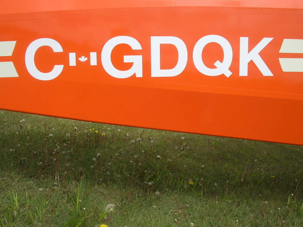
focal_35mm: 35
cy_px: 114
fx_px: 306
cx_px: 152
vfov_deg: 40.7
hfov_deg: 52.6
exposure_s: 1/272
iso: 50
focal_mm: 5.8
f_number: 5.6
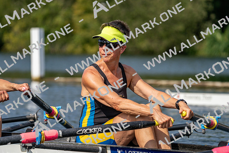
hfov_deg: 7.5
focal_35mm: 273
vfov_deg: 5.0
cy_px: 76
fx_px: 1737
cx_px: 114
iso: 200
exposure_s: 1/1600
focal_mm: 273
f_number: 5.6
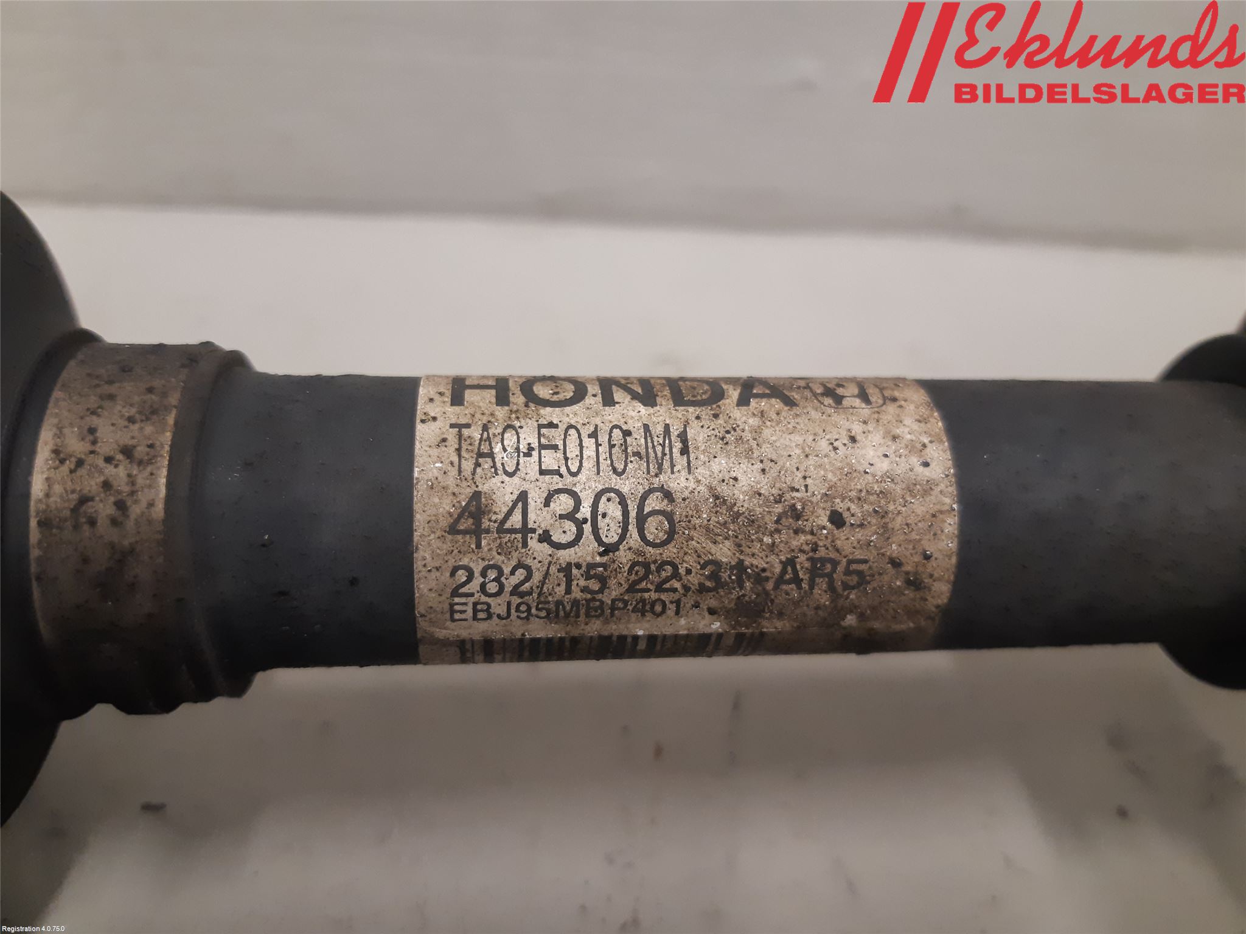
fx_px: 936
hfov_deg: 67.3
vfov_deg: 53.1
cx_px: 623
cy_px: 467
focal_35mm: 26
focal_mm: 3.93
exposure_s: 1/50
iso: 250
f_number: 1.7
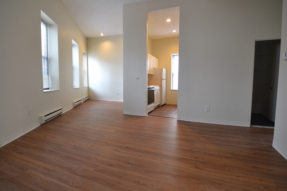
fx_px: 138
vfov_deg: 69.7
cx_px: 144
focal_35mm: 17
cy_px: 96
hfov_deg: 92.4
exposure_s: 1/60
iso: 640
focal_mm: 11.5
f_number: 2.8
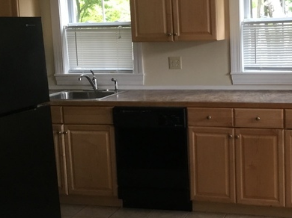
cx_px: 235
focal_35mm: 53
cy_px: 79
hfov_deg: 35.0
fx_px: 447
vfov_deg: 27.4
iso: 100
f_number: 2.4
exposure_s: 1/30
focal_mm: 3.3
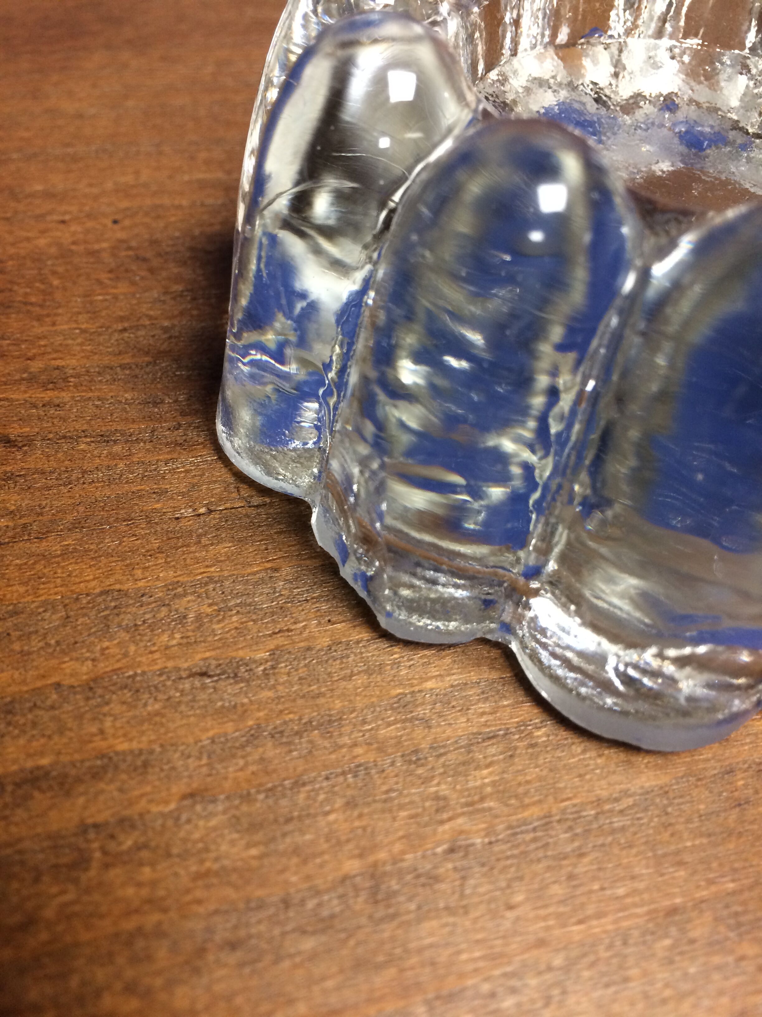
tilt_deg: -49.9
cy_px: 508
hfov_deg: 48.2
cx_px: 381
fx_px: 851
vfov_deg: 61.7
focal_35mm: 29
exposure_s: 1/33
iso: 160
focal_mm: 4.15
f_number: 2.2
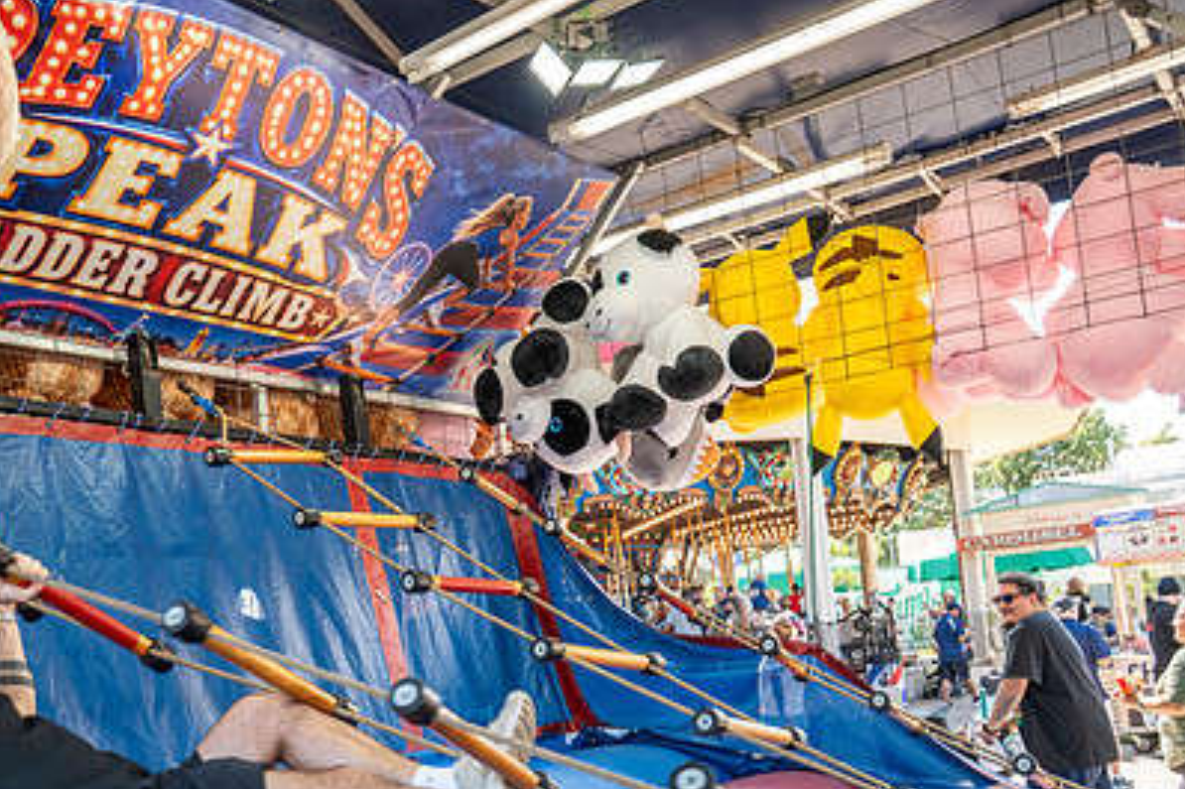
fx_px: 1152
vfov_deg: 37.1
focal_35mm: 35
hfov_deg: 53.5
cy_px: 564
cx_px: 405
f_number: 5.6
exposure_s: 1/200
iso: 500
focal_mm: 24
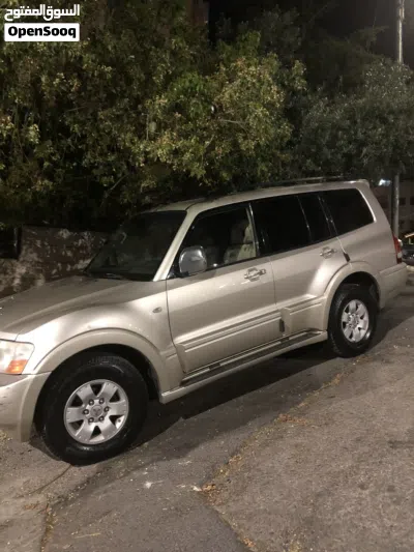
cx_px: 207
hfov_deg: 49.8
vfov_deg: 63.4
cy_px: 276
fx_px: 446
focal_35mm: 28
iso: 125
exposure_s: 1/4
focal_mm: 3.99
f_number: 1.8
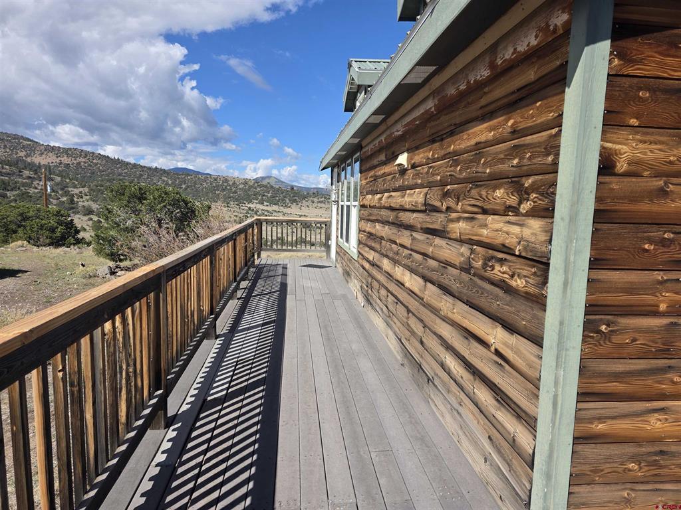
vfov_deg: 58.9
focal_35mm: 23
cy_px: 255
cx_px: 340
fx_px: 452
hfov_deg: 73.9
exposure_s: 1/5017
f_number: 1.7
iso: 80
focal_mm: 6.3
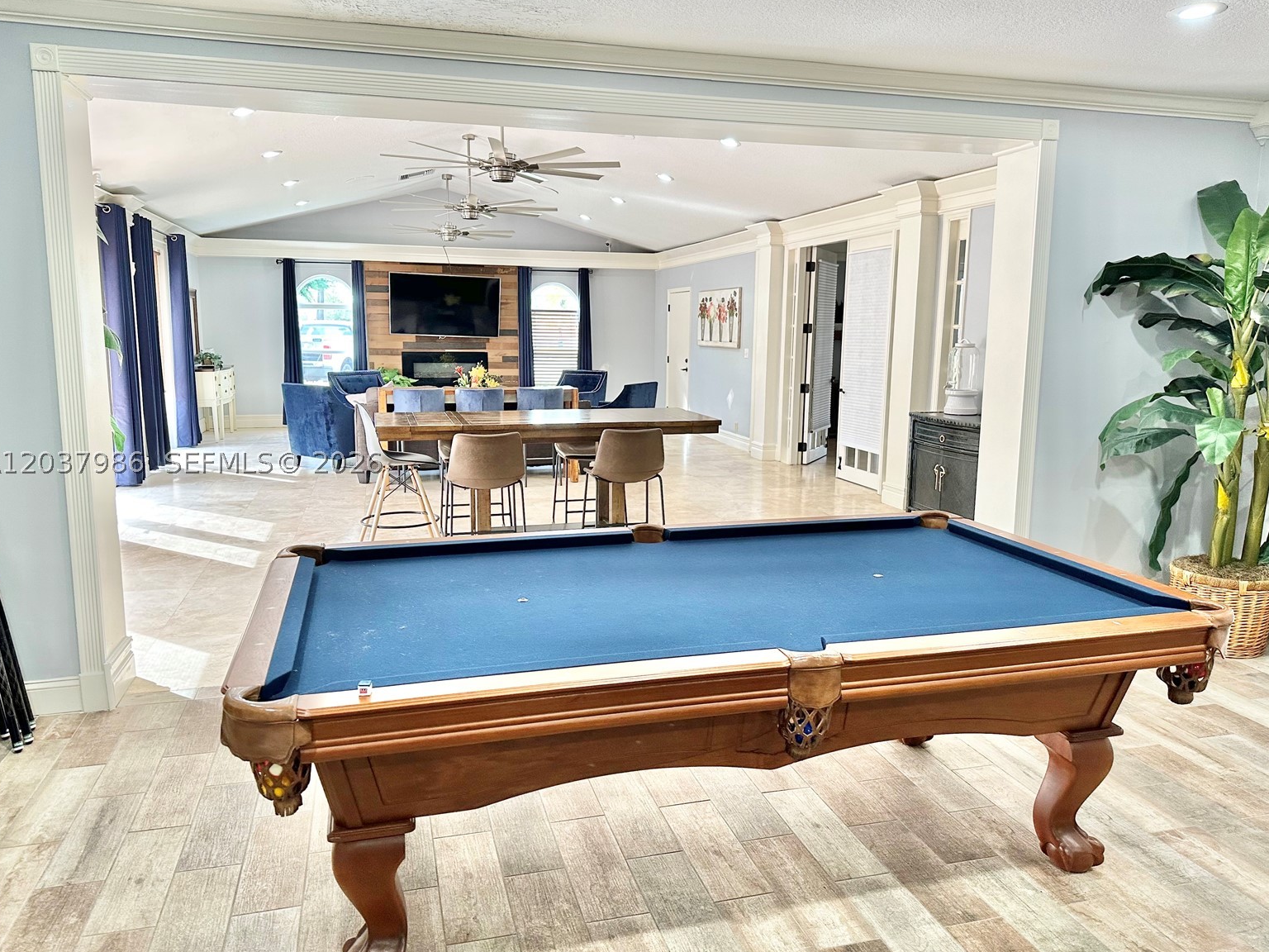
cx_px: 635
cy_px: 462
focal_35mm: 25
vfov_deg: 54.9
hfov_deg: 69.4
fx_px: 916
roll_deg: -0.6
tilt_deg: -9.3
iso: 160
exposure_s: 1/120
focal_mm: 6.86
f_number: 1.78
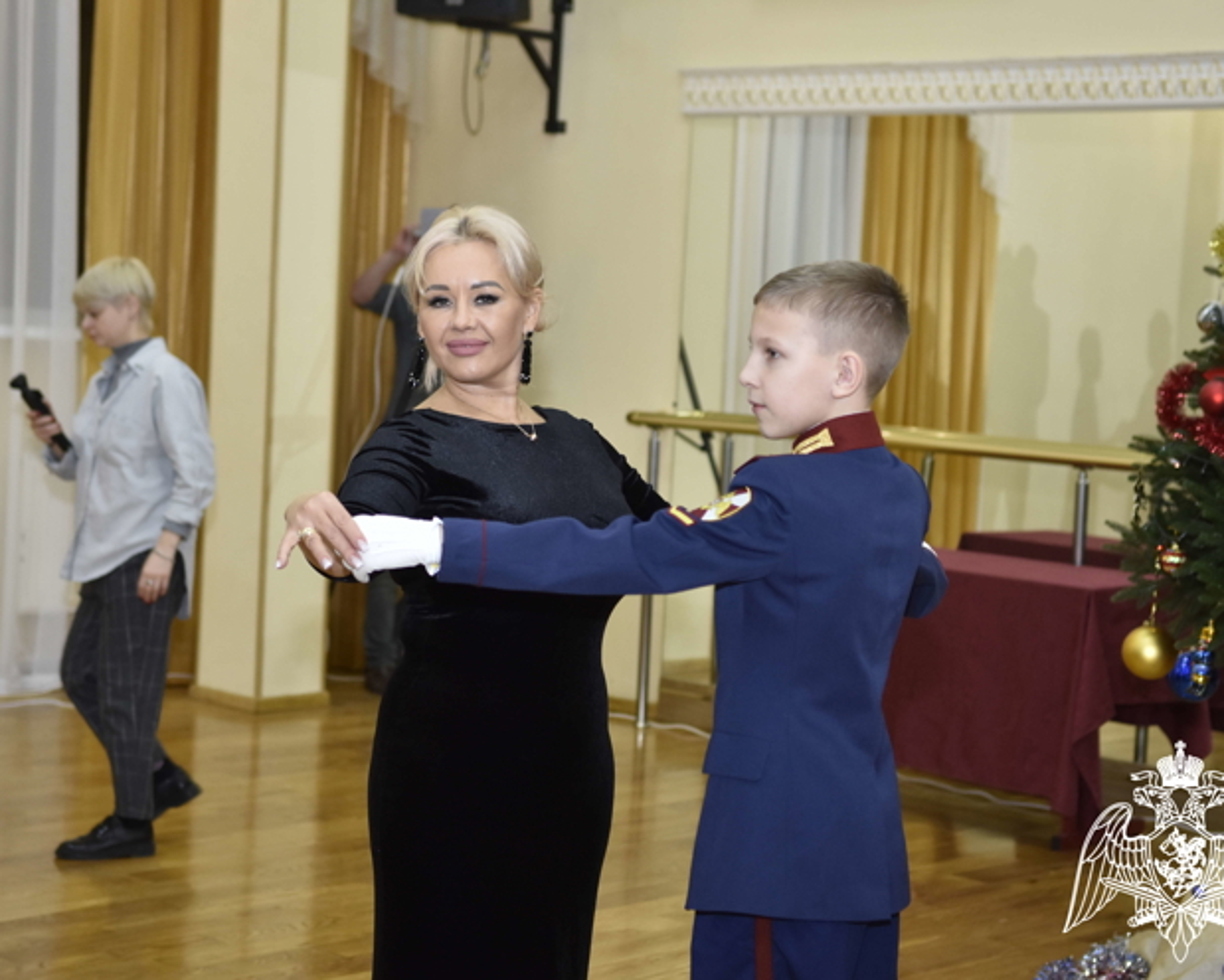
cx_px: 575
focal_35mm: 75
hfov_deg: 25.4
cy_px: 488
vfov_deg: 20.5
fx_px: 2719
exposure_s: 1/160
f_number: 2.8
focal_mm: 44
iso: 800
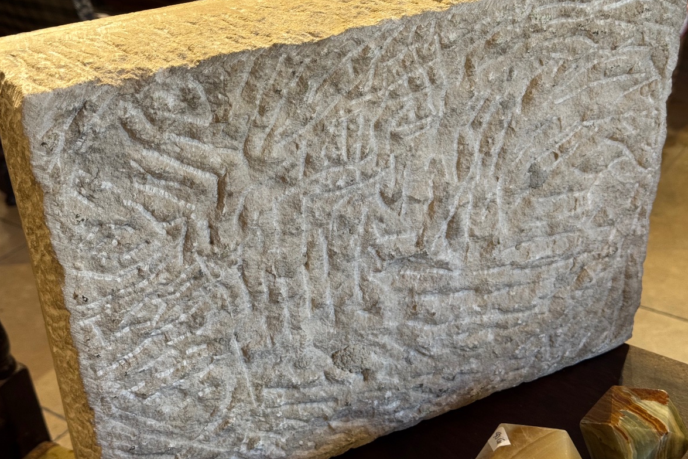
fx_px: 974
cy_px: 220
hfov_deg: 38.9
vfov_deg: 26.5
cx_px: 340
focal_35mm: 51
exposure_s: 1/50
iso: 125
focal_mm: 6.76
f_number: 1.78
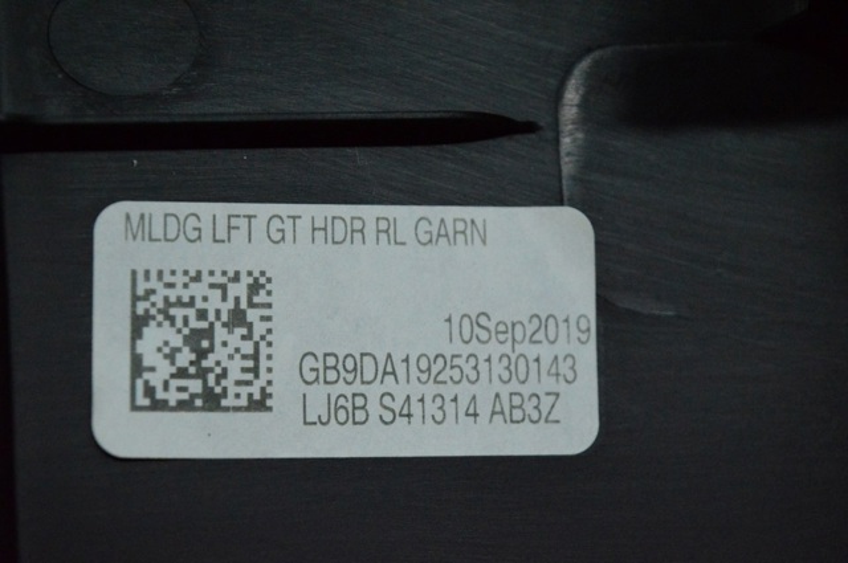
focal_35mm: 82
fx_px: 1941
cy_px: 282
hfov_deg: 24.6
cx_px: 424
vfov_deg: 16.5
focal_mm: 55
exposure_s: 1/800
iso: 6400
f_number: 6.3
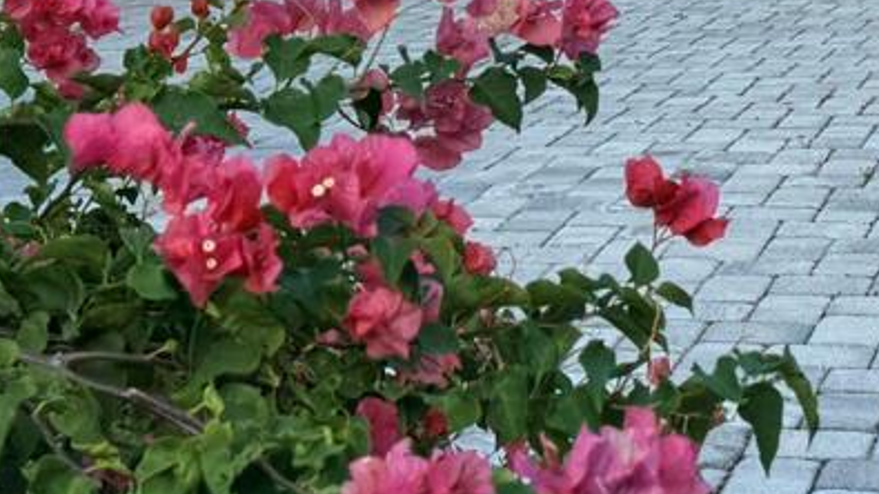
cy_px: -154
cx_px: 972
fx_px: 2470
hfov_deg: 19.3
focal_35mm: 106
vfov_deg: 11.1
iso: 80
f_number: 1.78
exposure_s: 1/1597
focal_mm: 6.76
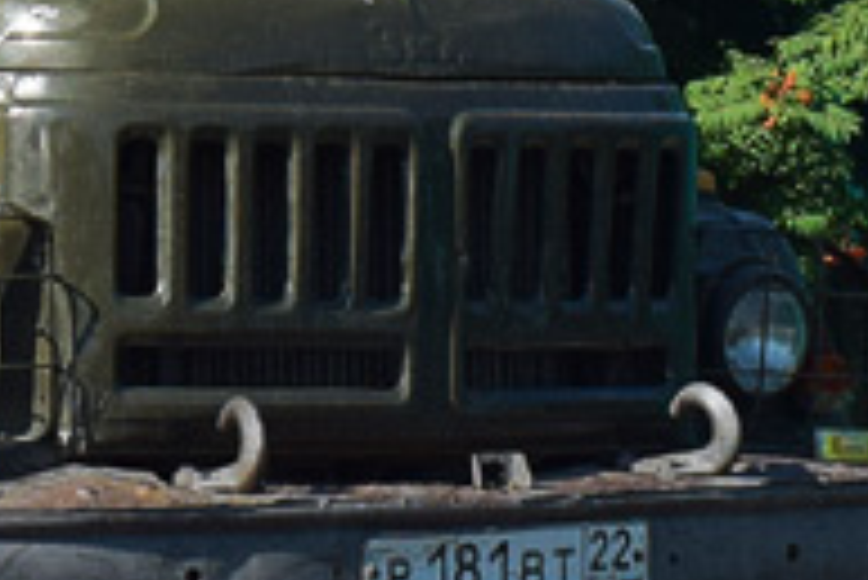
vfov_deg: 4.6
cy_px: -427
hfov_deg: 6.9
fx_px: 7190
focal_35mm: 298
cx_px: -211
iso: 200
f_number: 7.1
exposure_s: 1/1000
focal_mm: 32
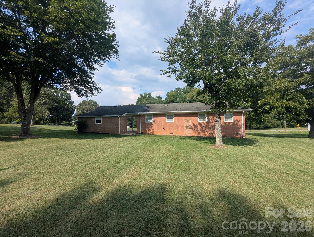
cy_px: 118
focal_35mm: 16
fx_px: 145
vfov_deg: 78.2
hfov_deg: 94.4
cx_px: 157
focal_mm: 2.35
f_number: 2.2
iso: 51
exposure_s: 1/1431
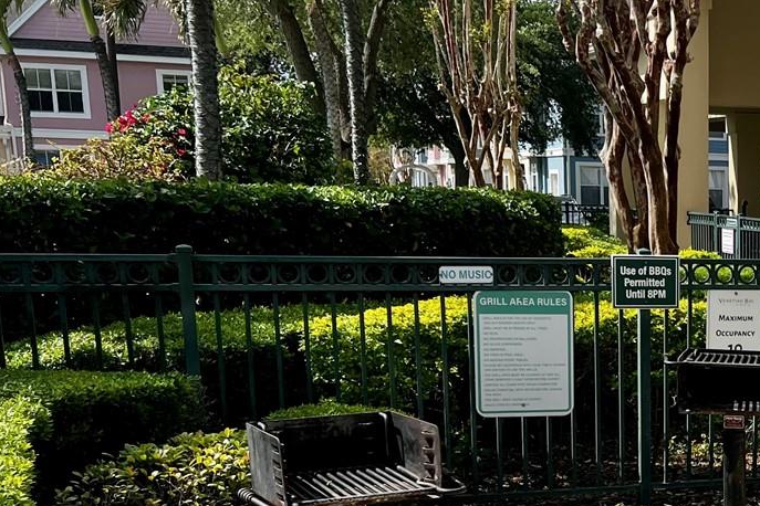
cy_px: 503
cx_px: 827
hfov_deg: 29.0
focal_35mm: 63
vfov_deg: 20.9
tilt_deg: -14.8
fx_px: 1330
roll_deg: -1.0
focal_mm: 5.7
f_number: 1.5
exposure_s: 1/3968
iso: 50
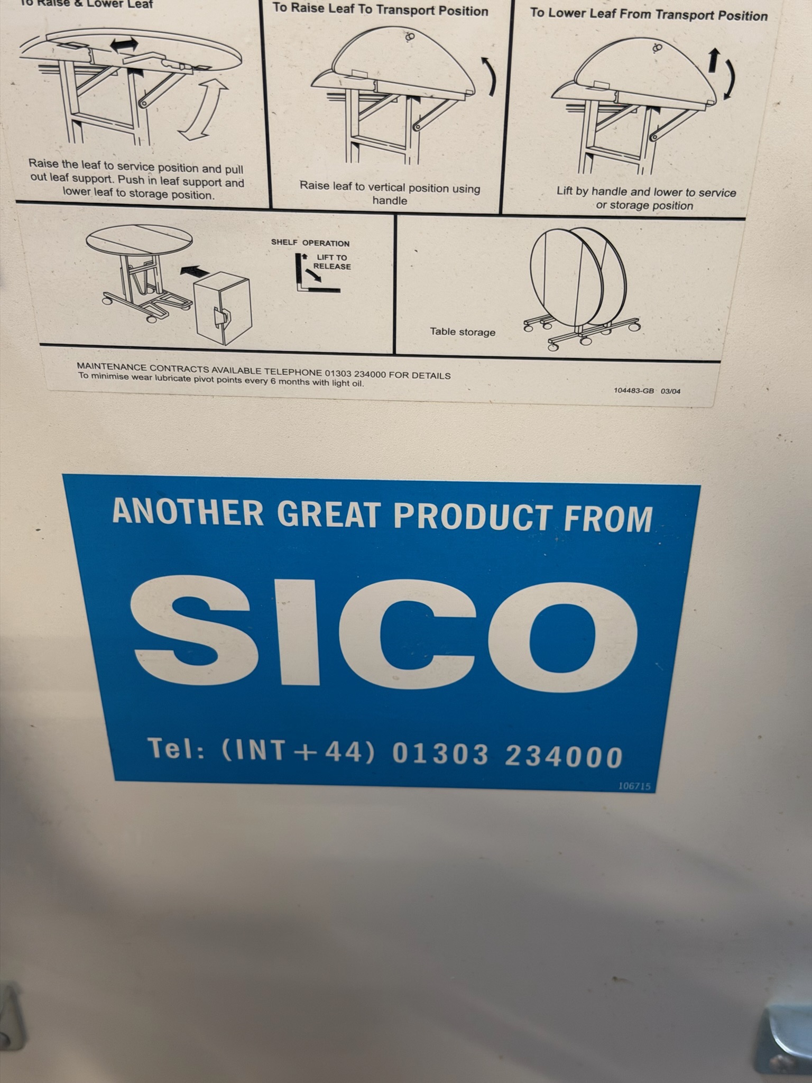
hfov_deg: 30.3
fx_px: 1501
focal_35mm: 48
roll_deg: +0.2
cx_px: 406
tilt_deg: -37.8
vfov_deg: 39.7
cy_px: 542
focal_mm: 6.76
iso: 160
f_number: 1.78
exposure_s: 1/50
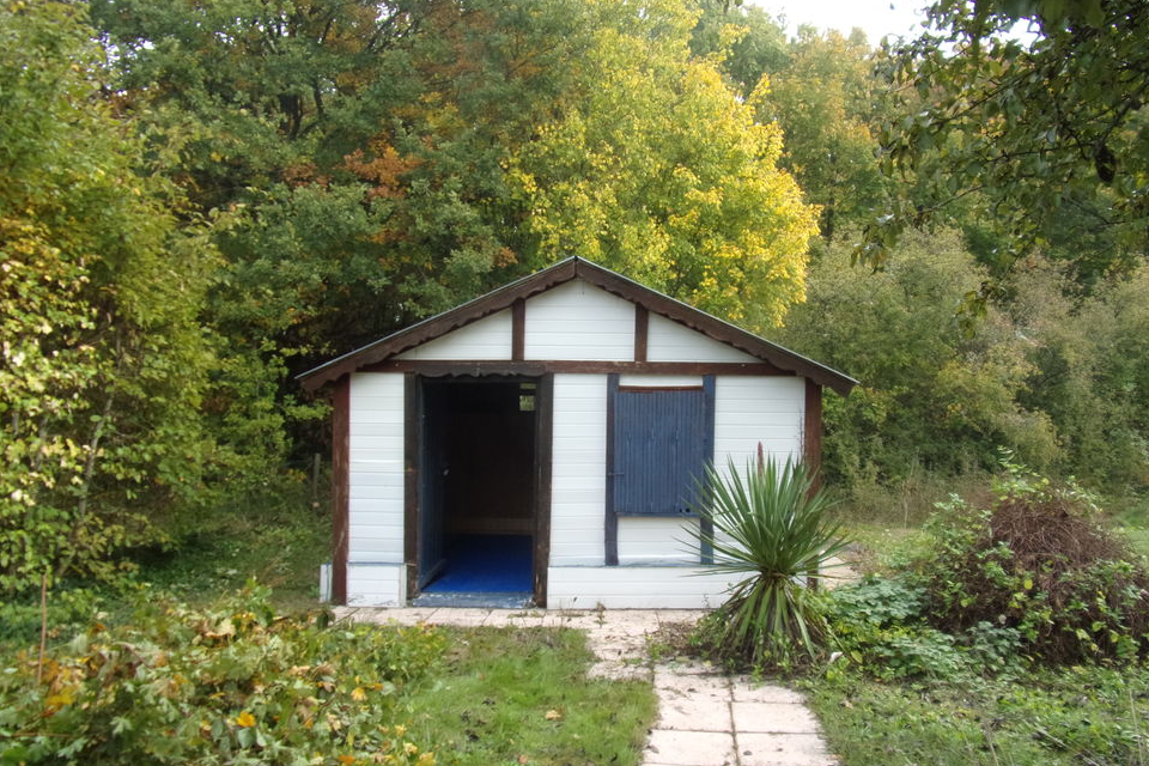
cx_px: 590
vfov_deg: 49.5
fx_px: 830
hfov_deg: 69.4
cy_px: 406
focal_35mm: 26
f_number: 3.3
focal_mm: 4.3
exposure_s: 1/100
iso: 80
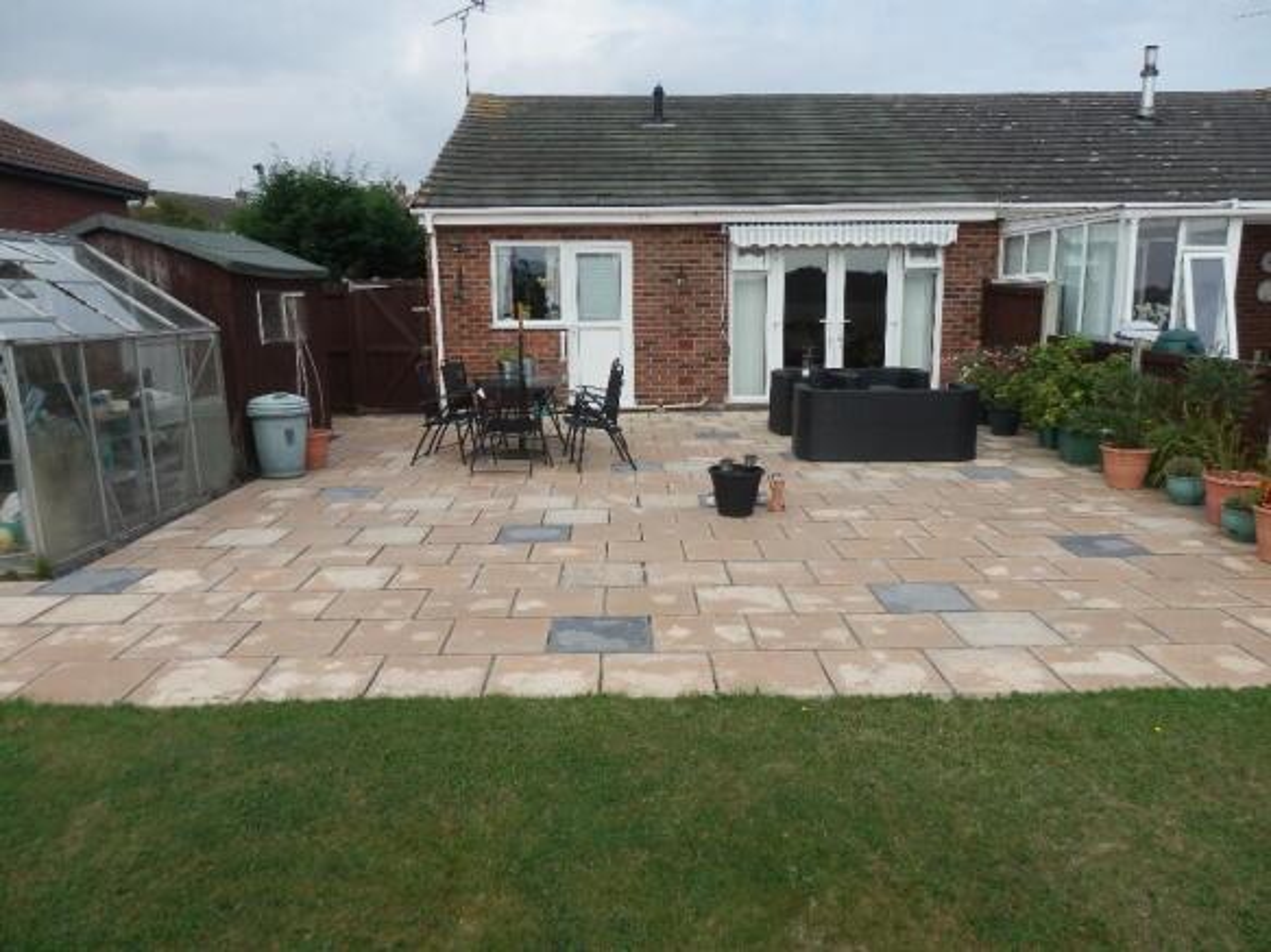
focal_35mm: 25
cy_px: 476
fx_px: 918
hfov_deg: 69.4
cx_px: 636
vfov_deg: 54.9
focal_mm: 4.5
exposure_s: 1/800
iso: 80
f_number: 3
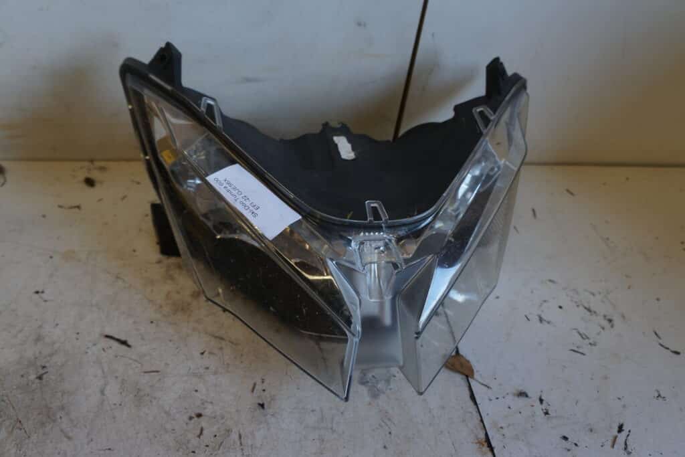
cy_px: 228
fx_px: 571
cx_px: 342
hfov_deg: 61.9
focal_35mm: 30
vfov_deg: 43.6
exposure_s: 1/60
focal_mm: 20
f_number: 4
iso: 250
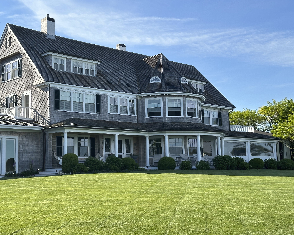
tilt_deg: +7.0
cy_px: 118
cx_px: 137
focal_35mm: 51
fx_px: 444
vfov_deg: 29.7
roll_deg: +1.0
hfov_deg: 36.6
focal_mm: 6.86
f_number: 1.78
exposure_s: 1/2469
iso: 64
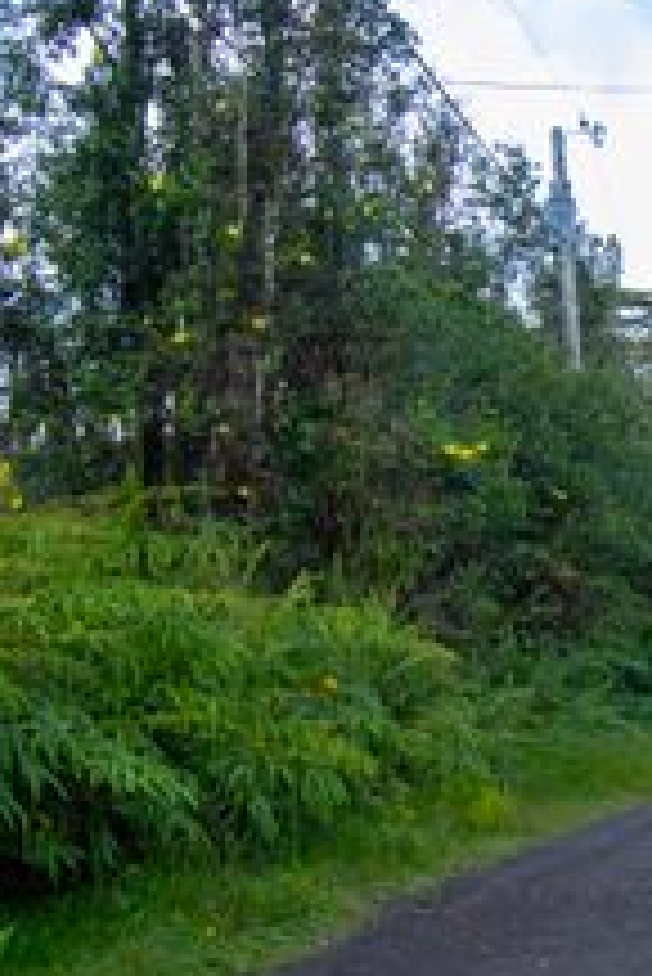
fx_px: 1871
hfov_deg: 18.9
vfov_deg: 29.1
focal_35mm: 69
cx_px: 742
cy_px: 618
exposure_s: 1/160
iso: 1000
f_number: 10
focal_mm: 20
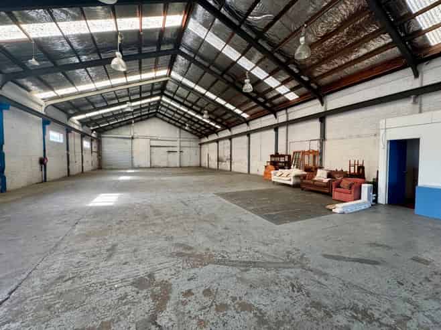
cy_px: 165
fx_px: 178
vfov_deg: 85.6
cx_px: 220
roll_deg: +0.3
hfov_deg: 102.1
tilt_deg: -1.1
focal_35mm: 14
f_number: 2.2
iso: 200
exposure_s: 1/99
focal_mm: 2.22
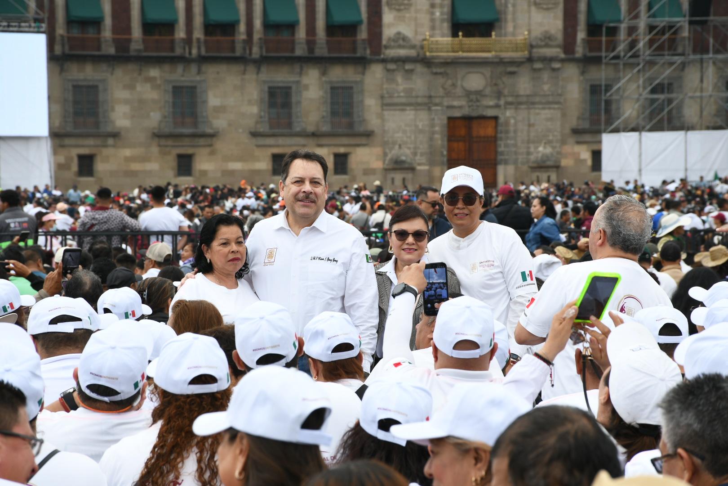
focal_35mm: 157
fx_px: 3175
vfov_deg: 8.7
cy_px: 243
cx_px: 364
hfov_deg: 13.1
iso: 200
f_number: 9
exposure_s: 1/125
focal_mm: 105
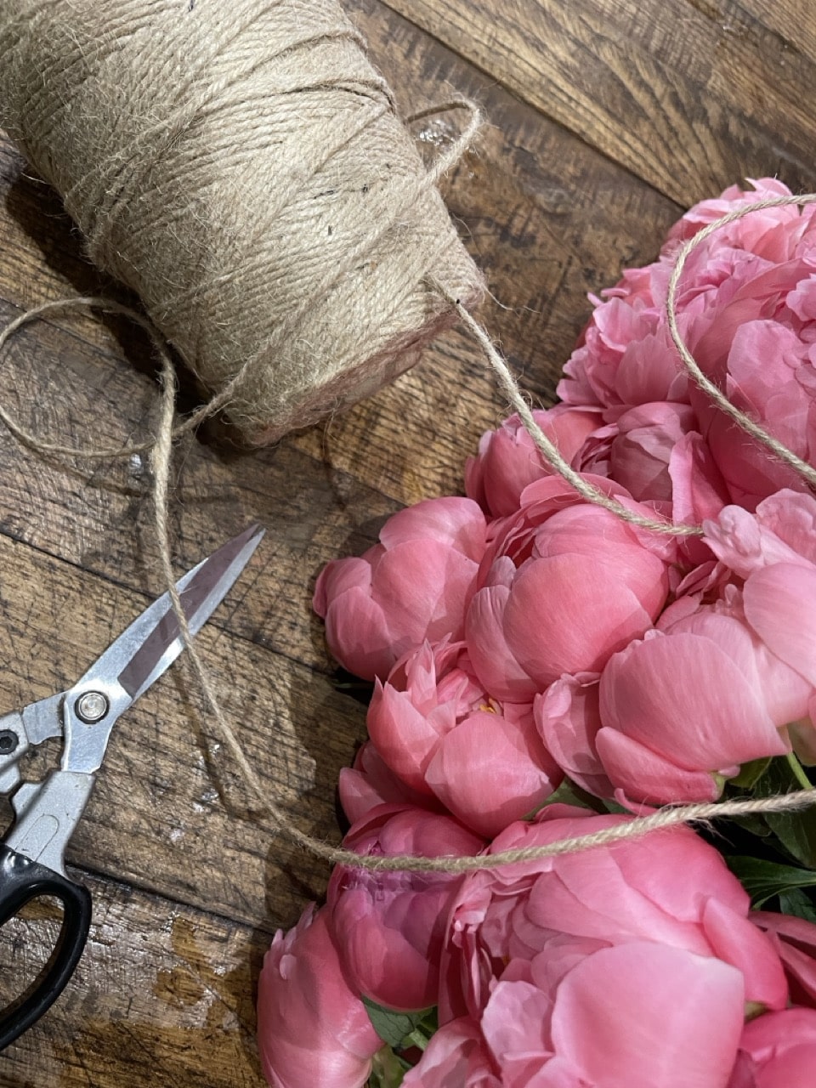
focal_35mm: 26
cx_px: 408
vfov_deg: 67.3
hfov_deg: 53.1
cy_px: 544
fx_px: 817
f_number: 1.6
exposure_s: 1/50
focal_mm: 4.2
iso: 200
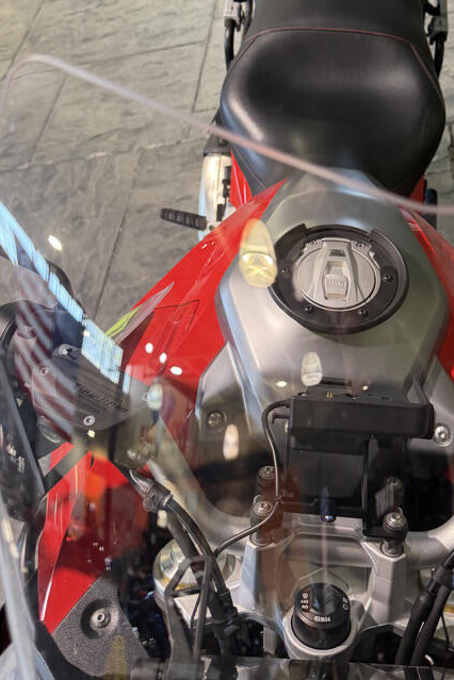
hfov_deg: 32.9
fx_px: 757
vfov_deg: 47.1
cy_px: 188
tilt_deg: -41.8
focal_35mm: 40
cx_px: 326
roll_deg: +20.6
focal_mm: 6.76
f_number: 1.78
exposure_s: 1/60
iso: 160
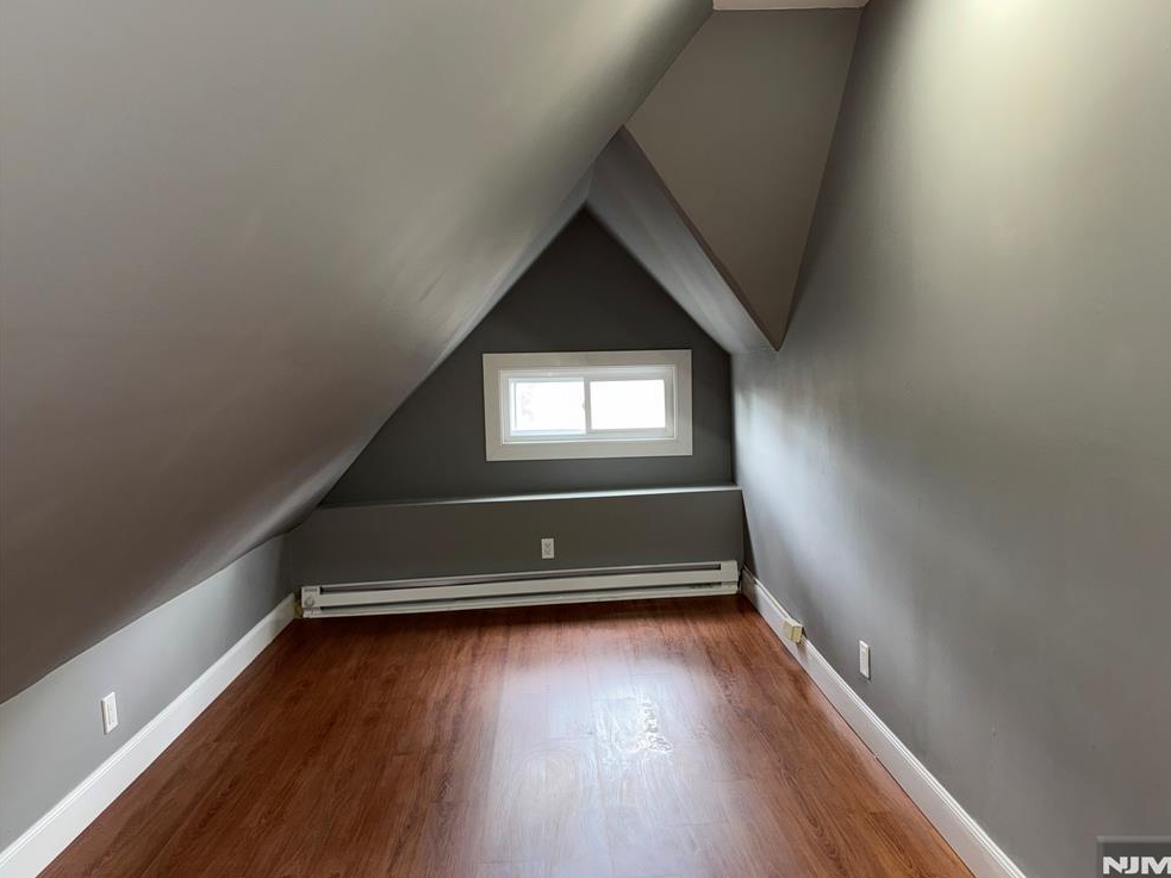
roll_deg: +2.1
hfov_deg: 69.4
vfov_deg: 54.9
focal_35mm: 25
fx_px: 846
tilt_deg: -4.4
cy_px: 436
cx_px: 608
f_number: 1.78
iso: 80
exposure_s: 1/26
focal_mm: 6.76
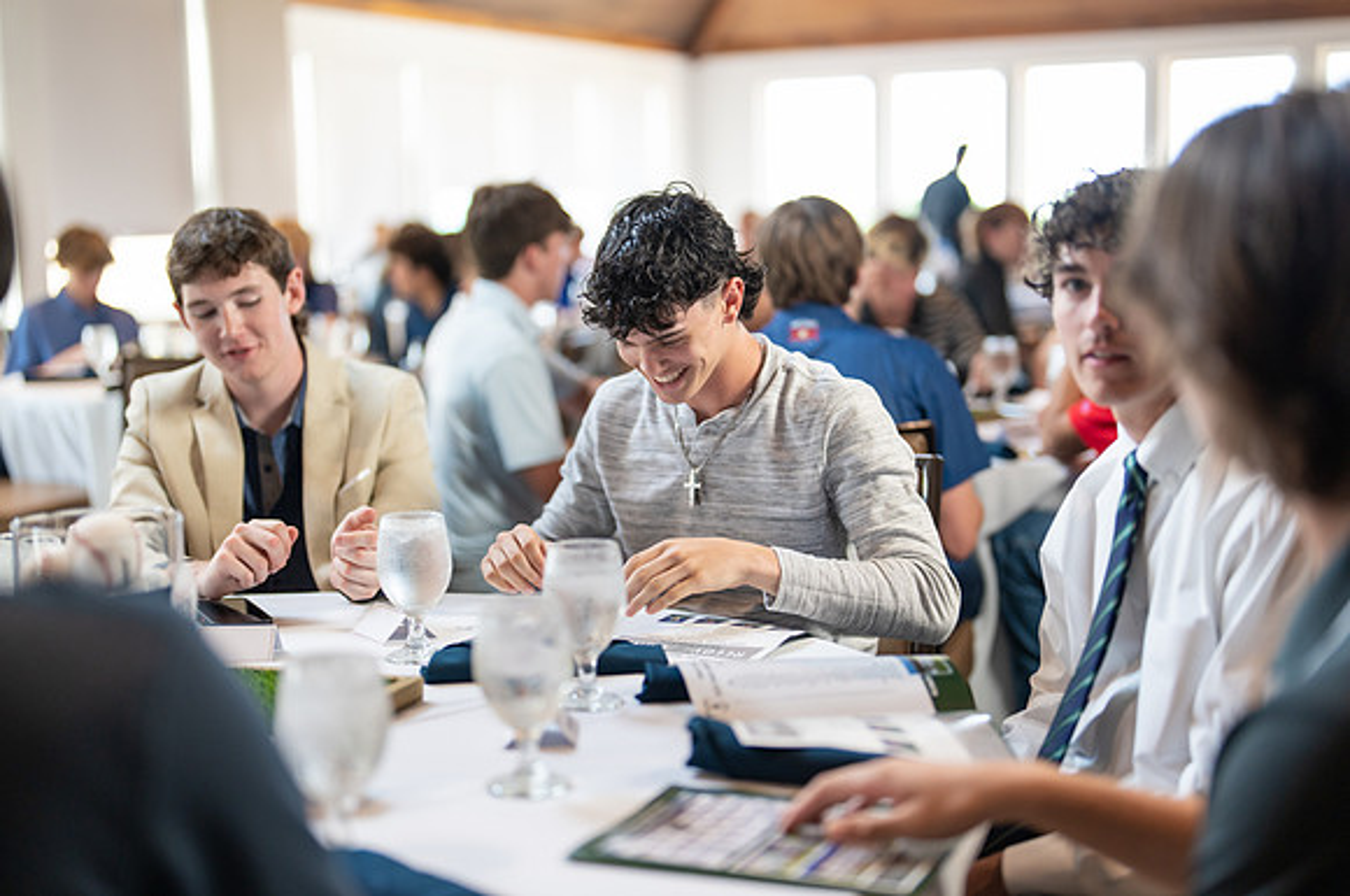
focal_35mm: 50
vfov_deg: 26.7
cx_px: 677
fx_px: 1889
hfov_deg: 39.3
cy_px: 448
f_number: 1.2
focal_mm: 50
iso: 250
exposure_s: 1/320
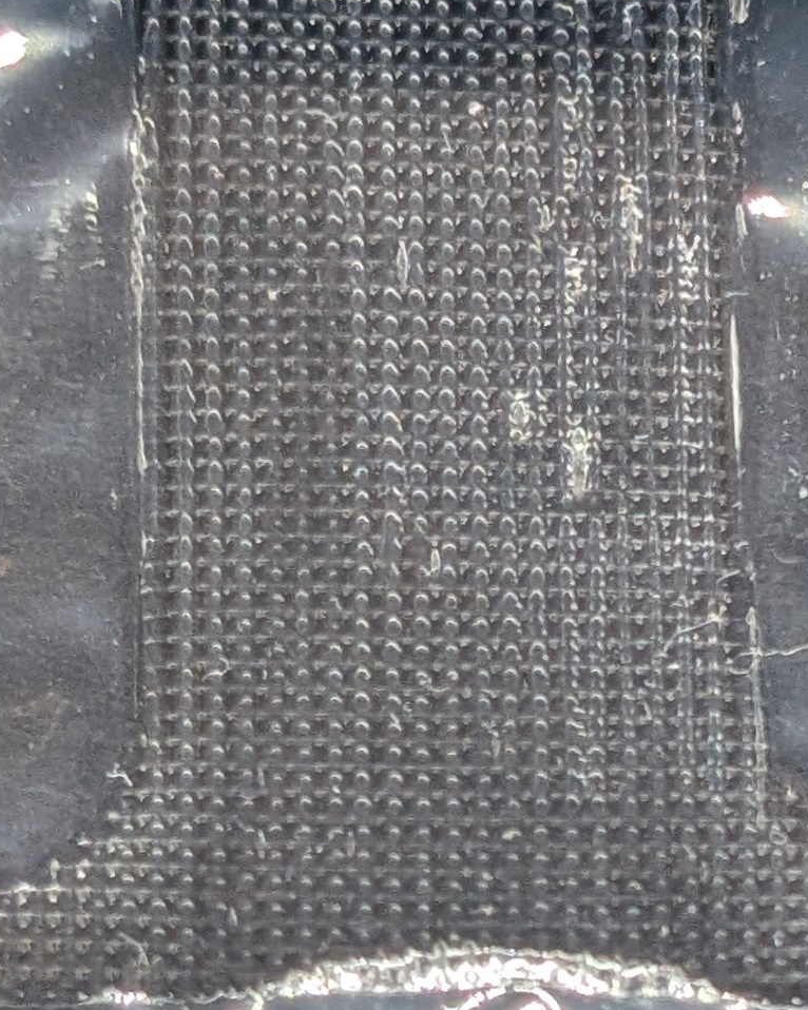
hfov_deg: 7.6
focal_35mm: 204
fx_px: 6100
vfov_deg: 9.4
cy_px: 1115
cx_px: 506
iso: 67
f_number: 1.68
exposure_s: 1/119
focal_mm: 6.9
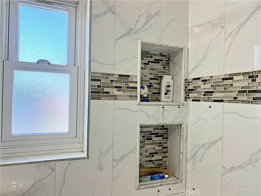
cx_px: 130
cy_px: 98
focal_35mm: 26
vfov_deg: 53.1
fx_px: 196
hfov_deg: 67.3
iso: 40
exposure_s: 1/184
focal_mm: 5.7
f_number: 1.5
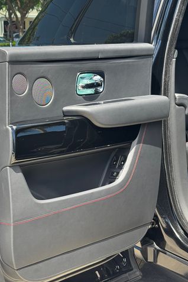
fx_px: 525
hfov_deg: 20.2
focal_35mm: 67
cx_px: 57
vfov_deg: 30.1
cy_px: 141
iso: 64
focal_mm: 6.76
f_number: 1.78
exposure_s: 1/314
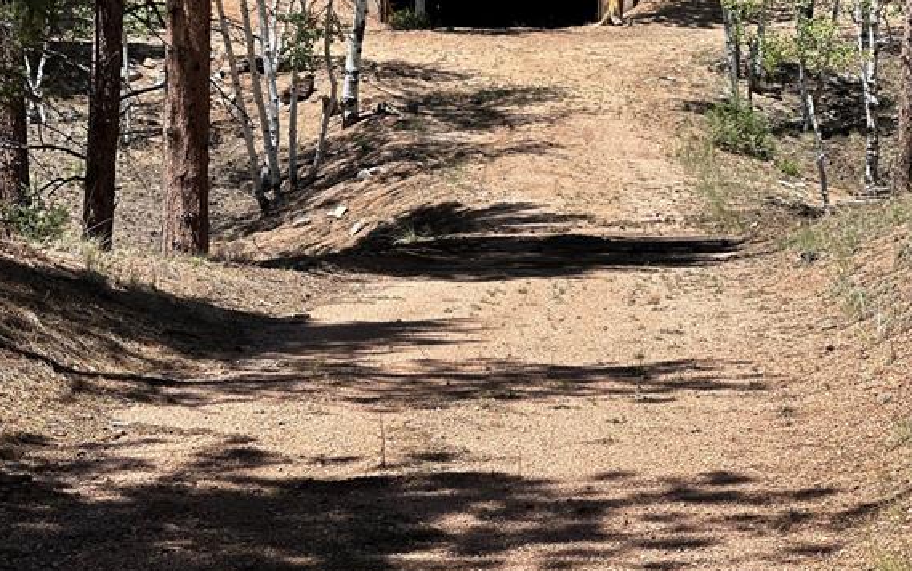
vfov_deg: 11.9
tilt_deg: -1.8
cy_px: 257
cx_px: 454
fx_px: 2735
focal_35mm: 110
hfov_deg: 18.9
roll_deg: -1.5
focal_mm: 9
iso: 32
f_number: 2.8
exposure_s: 1/506
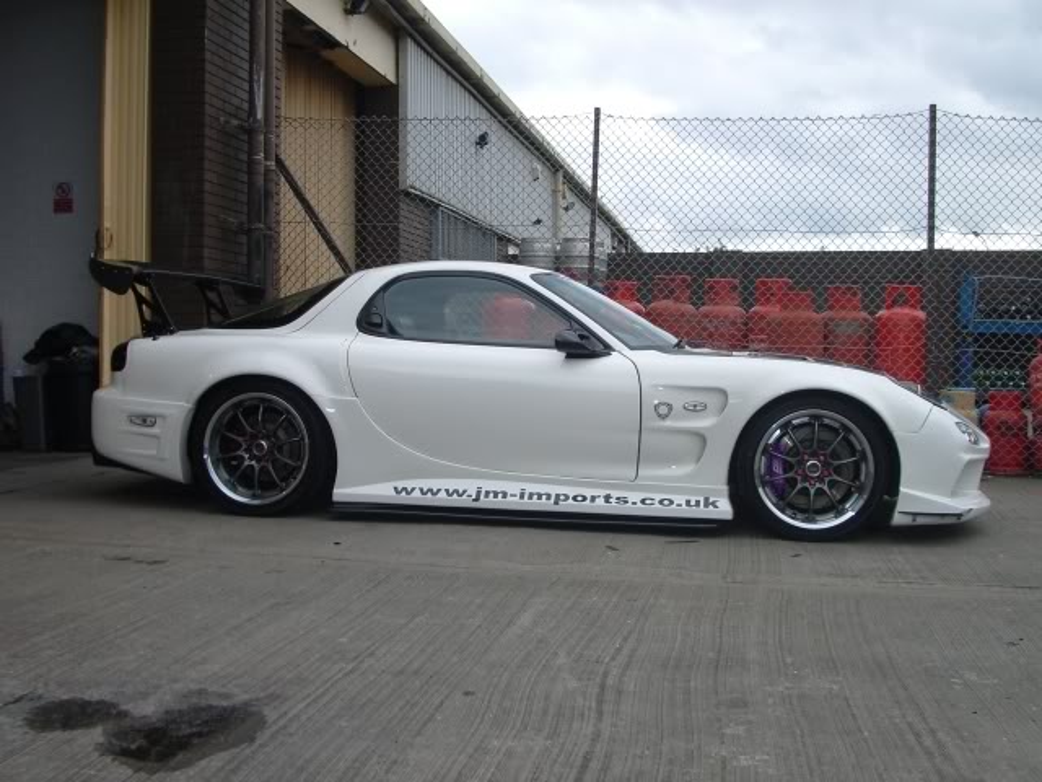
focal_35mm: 41
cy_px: 391
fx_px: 1234
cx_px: 521
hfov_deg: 45.8
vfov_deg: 35.1
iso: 80
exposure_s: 1/250
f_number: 2.8
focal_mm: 6.8
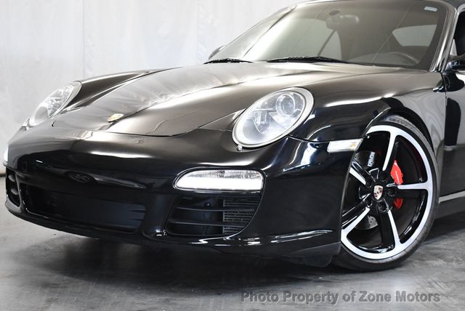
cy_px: 156
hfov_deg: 29.6
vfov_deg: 20.1
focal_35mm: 68
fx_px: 879
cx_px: 232
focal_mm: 34
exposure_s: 1/125
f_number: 4.5
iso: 1800
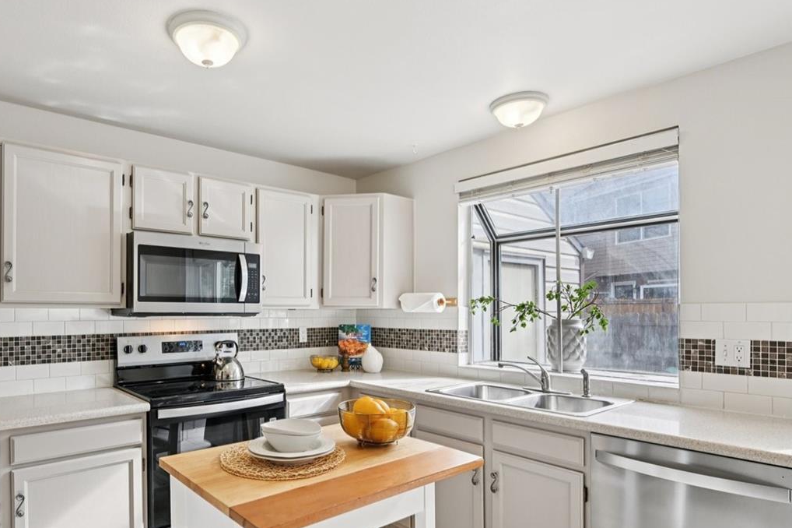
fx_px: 484
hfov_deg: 77.6
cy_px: 305
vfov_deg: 56.9
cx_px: 313
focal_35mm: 22
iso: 64
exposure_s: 1/20
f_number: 8
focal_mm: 14
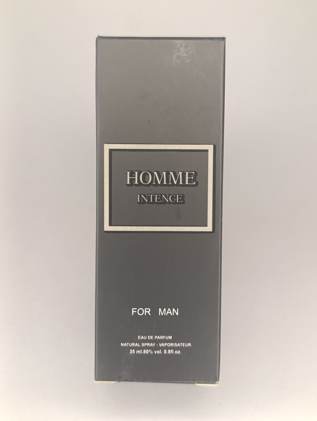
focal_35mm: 46
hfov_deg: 31.6
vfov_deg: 41.2
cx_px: 158
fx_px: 560
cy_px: 210
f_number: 1.65
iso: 140
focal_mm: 6.11
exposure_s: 1/100
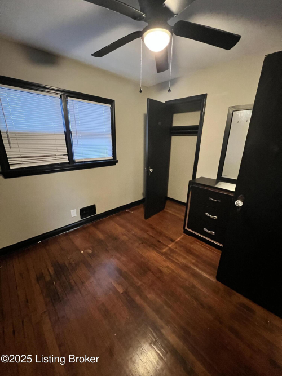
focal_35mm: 13
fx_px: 141
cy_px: 188
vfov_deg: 106.2
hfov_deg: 89.9
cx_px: 141
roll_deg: +0.6
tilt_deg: -16.9
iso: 1250
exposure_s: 1/40
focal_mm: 1.57
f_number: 1.8
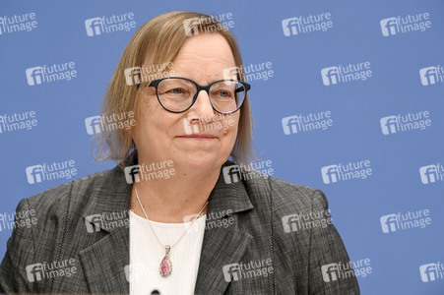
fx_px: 2033
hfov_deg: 12.5
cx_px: 222
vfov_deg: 8.3
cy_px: 148
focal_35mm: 165
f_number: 5
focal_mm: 165
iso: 2500
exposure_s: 1/500
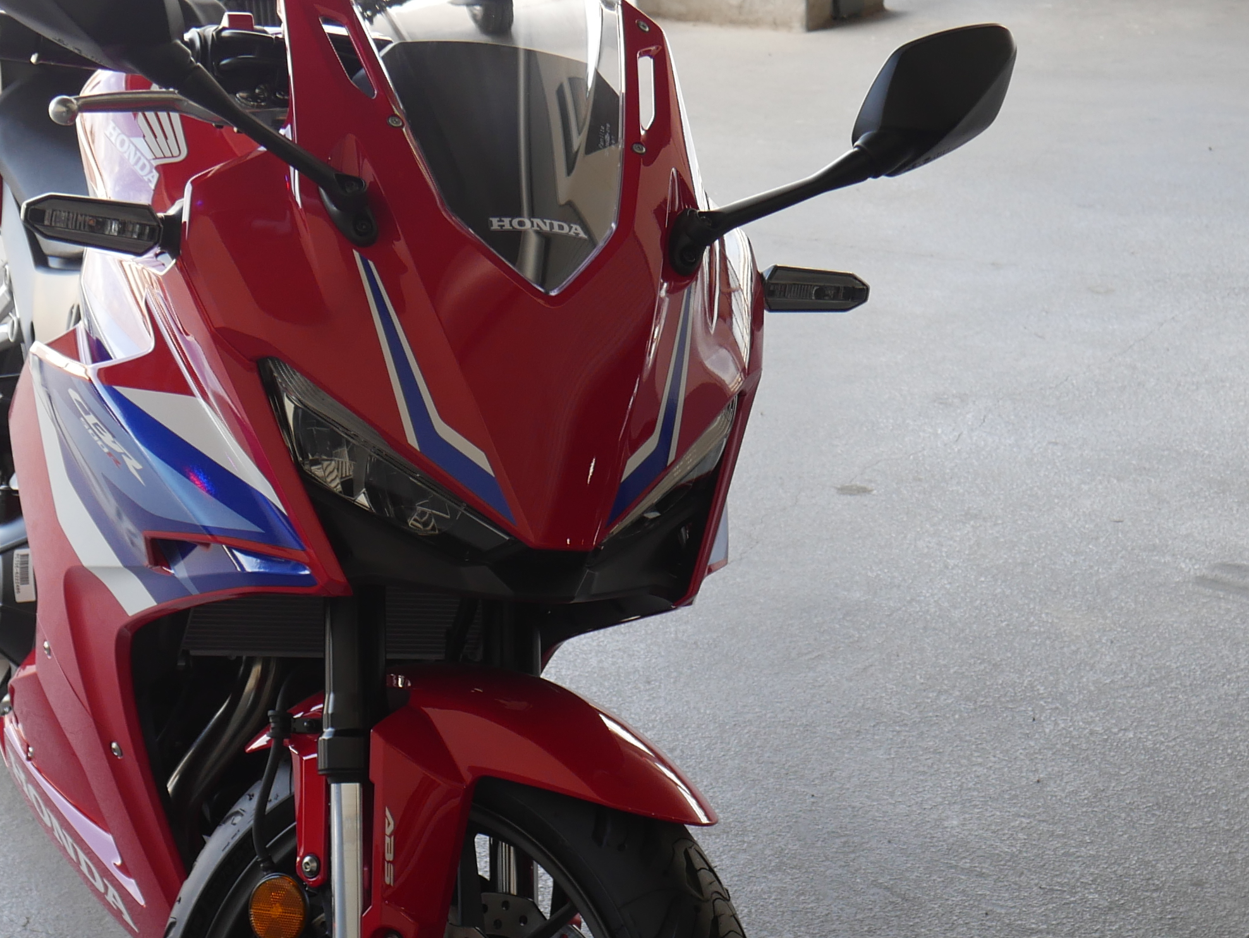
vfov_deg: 18.4
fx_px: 2852
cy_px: 817
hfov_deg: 24.7
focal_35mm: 79
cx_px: 691
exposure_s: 1/125
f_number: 4.5
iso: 200
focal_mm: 17
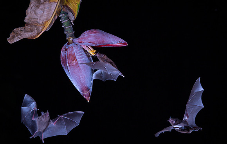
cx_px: 115
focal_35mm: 205
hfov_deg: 10.2
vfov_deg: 6.5
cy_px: 54
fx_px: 1274
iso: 800
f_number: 8
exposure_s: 1/250
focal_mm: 170
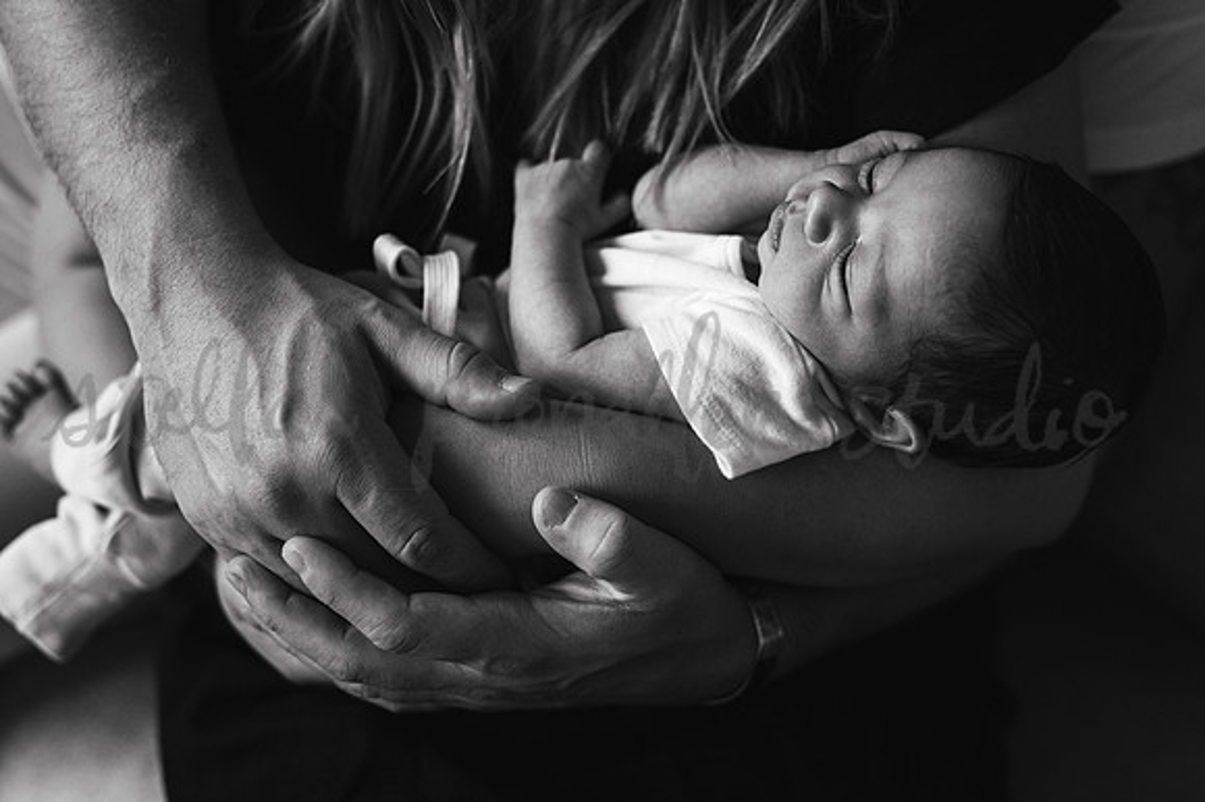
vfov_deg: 27.0
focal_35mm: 50
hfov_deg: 39.6
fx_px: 1673
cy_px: 401
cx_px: 602
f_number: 2.5
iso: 1600
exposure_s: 1/200
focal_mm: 50
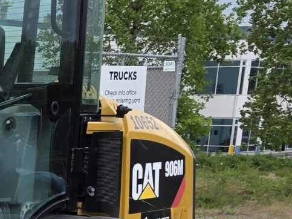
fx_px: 1029
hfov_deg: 13.2
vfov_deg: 11.6
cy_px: 330
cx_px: -348
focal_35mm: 122
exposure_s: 1/3727
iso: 80
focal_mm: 6.3
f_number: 1.7
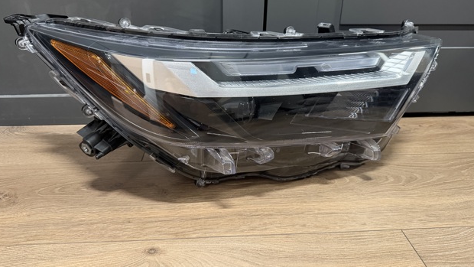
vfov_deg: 42.9
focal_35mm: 27
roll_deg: -0.5
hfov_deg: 69.8
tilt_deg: -26.1
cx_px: 234
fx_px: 339
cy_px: 122
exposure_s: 1/50
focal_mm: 6.76
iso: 800
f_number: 1.78
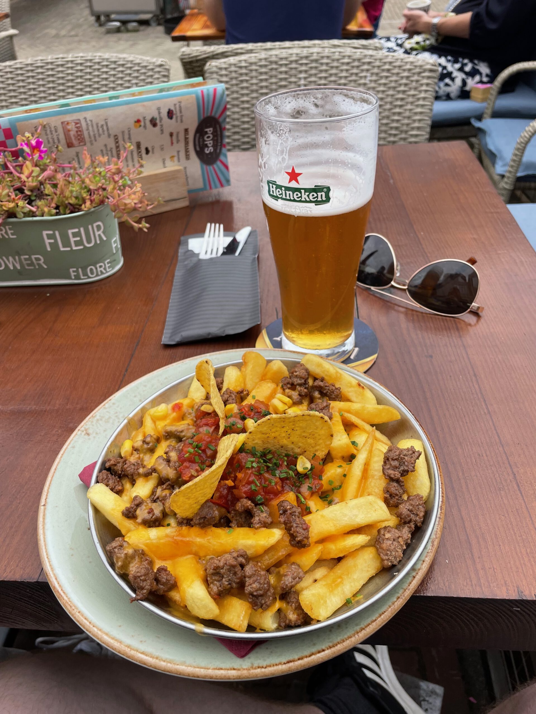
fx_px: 537
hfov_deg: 53.1
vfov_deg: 67.3
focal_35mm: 26
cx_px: 268
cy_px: 357
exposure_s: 1/764
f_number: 1.6
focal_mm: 4.2
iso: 32
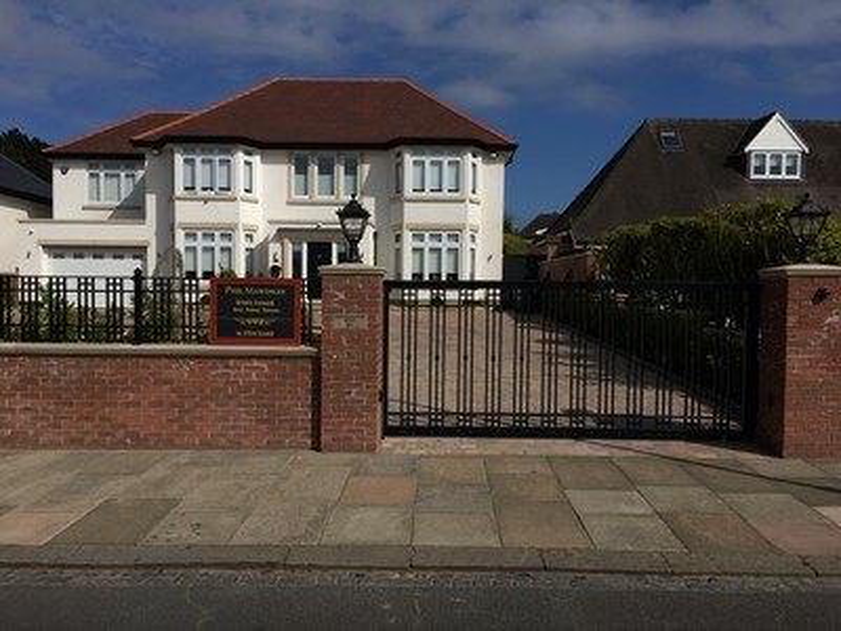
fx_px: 705
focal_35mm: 29
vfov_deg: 48.2
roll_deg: -0.7
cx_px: 420
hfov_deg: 61.7
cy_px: 316
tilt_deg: -1.8
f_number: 2.2
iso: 25
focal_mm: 4.15
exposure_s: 1/2959
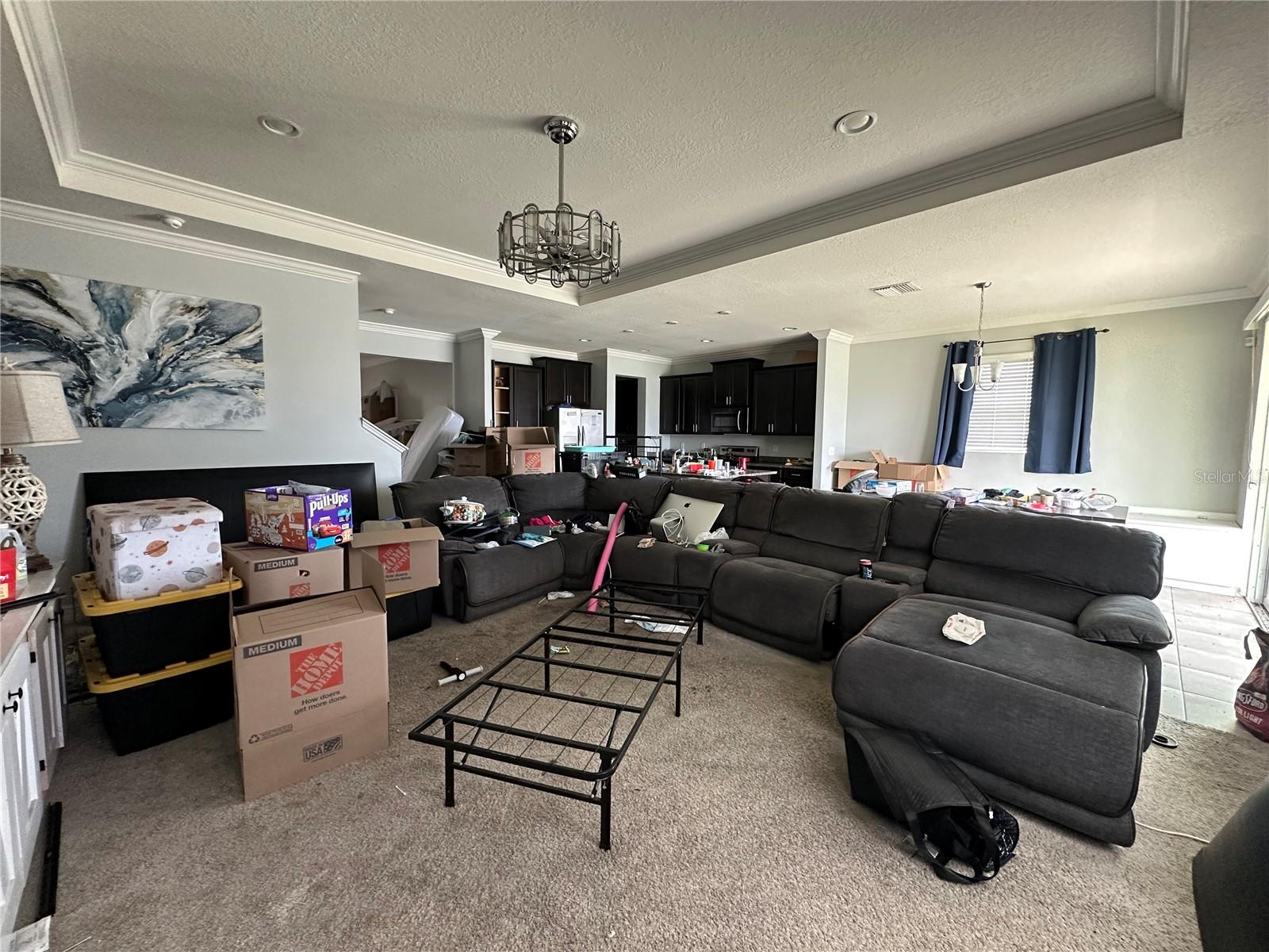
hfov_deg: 102.1
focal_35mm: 14
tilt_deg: -5.0
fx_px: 513
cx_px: 634
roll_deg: -0.9
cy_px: 476
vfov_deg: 85.7
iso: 400
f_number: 2.2
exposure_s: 1/60
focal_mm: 2.22
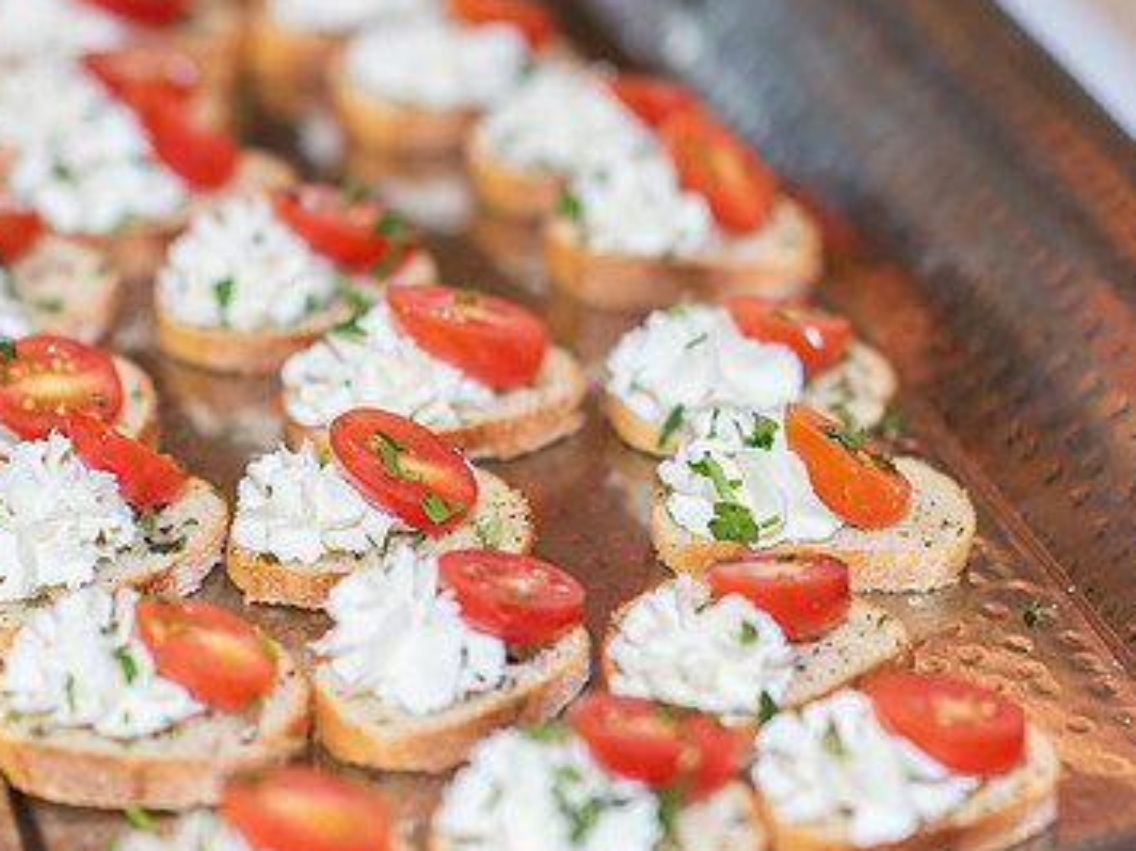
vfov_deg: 10.2
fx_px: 4790
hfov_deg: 13.5
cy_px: 379
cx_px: 662
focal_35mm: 146
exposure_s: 1/200
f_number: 2
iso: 500
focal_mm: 85
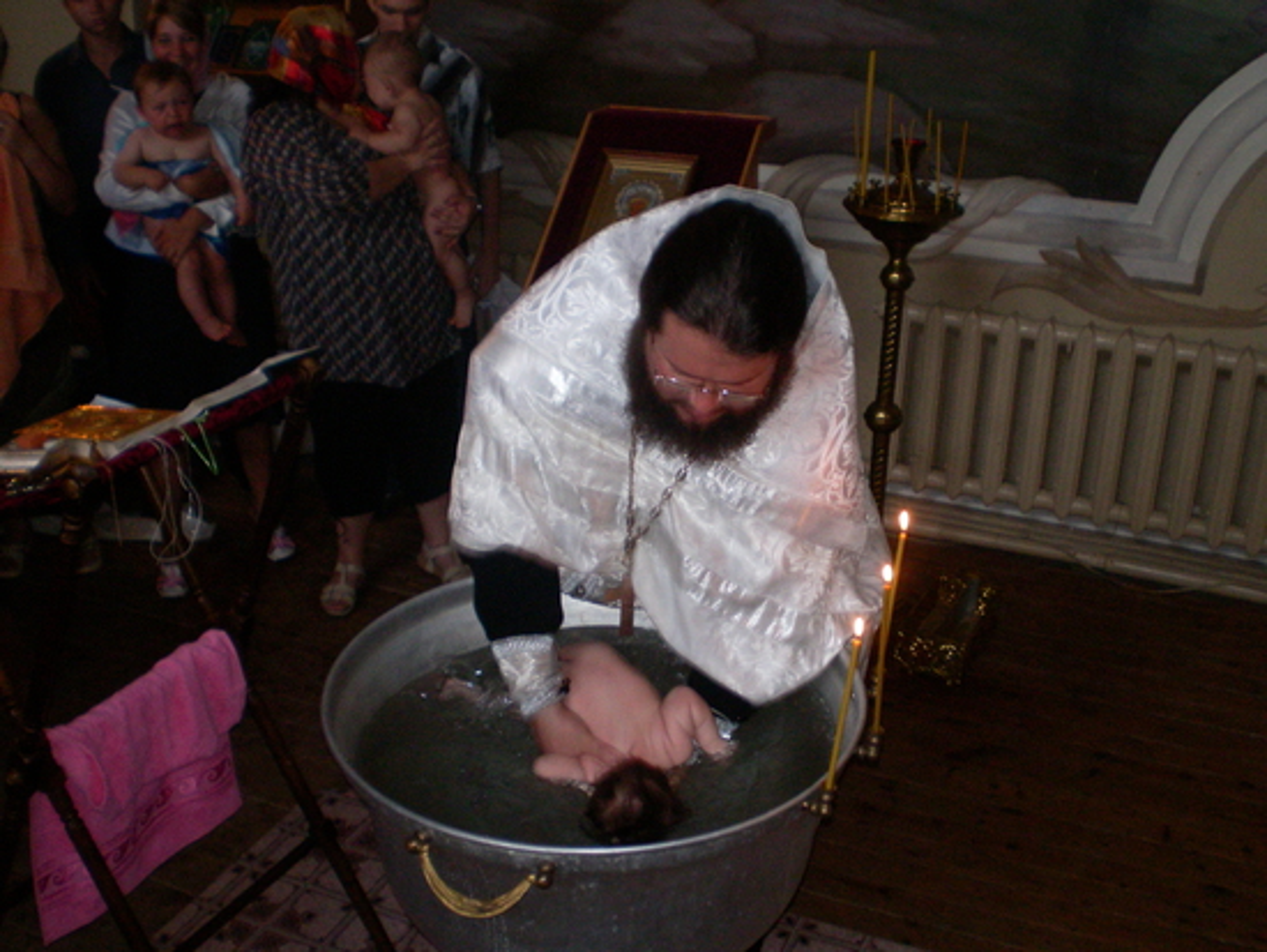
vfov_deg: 37.7
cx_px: 634
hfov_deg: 49.0
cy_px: 476
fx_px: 1391
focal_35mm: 38
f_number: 3.1
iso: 200
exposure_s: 1/30
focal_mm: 6.3
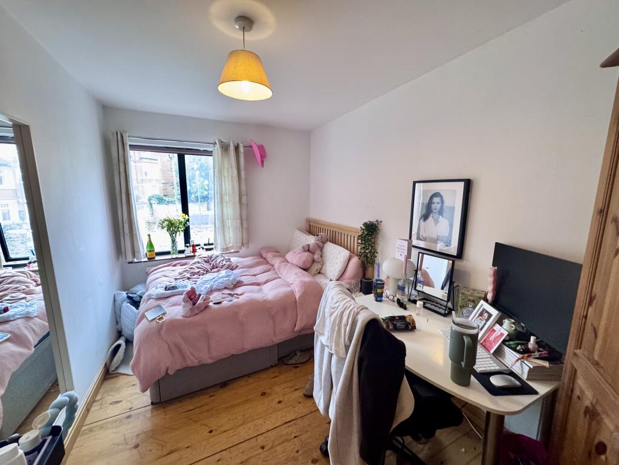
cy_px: 232
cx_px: 310
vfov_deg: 85.7
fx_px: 250
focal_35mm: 14
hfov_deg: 102.1
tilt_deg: -10.0
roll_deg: -0.6
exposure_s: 1/50
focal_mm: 2.22
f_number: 2.2
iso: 400
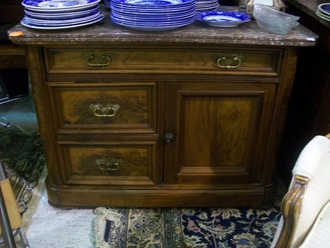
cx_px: 165
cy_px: 124
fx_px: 324
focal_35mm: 34
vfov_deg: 41.8
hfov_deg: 54.0
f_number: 2.7
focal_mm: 6.1
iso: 200
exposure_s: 1/8
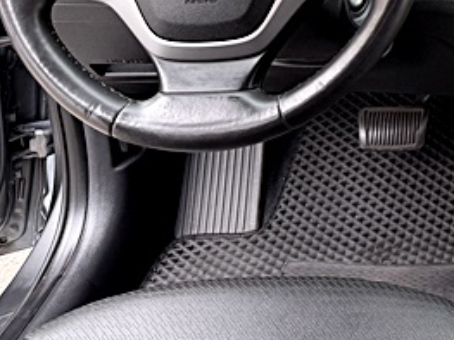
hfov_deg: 23.1
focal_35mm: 73
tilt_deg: -14.6
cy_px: -174
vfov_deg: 17.9
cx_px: 618
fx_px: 957
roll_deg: -0.2
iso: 50
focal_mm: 6.76
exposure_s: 1/121
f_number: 1.78
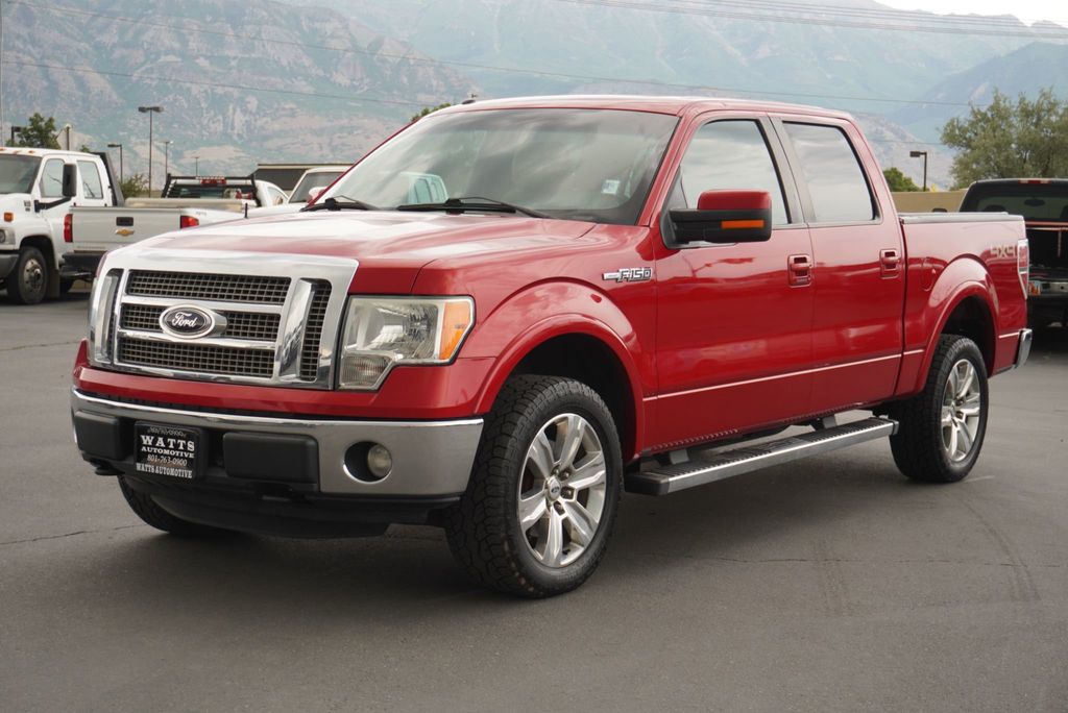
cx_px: 534
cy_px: 356
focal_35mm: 56
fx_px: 1647
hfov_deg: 35.9
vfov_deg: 24.4
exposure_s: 1/160
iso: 250
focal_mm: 37
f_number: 5.6
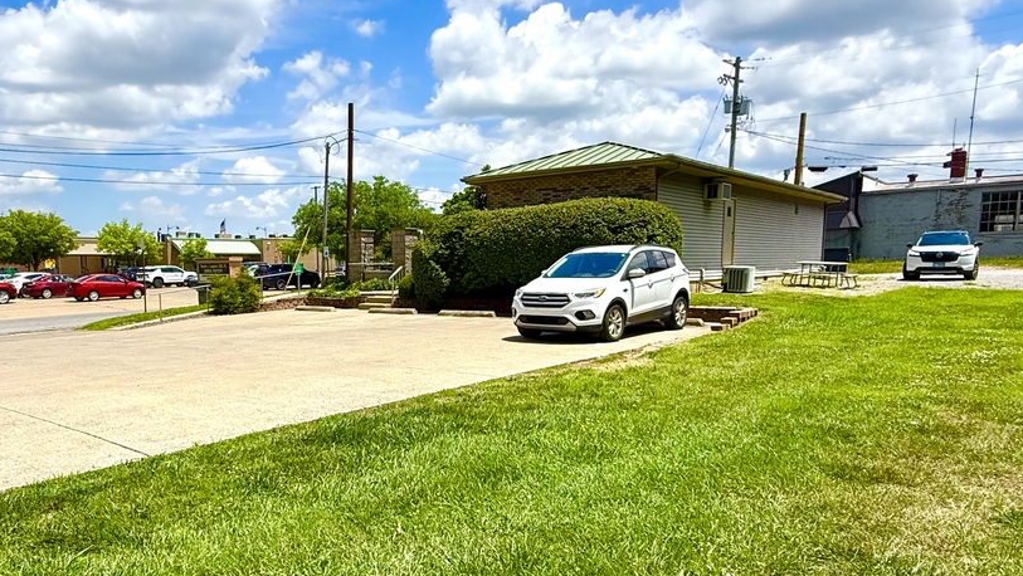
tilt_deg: -7.0
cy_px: 352
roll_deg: +0.5
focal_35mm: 27
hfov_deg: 68.8
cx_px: 385
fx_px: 733
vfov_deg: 42.7
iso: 50
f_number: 2.2
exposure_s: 1/2841
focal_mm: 2.22
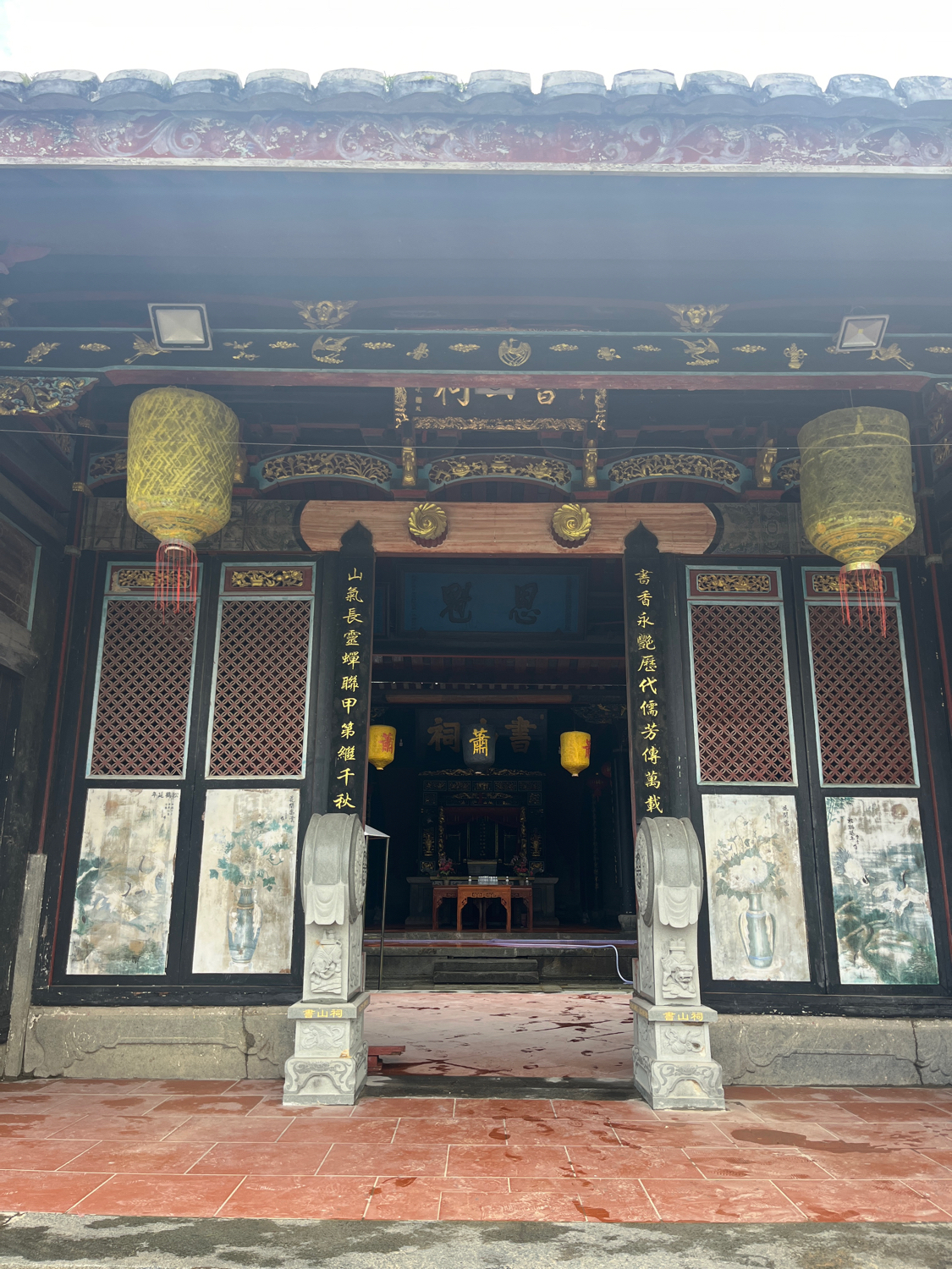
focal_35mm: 26
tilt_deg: +15.4
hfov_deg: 53.1
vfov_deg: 67.3
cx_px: 476
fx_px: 953
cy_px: 634
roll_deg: +0.0
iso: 50
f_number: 1.6
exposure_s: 1/577
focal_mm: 5.1
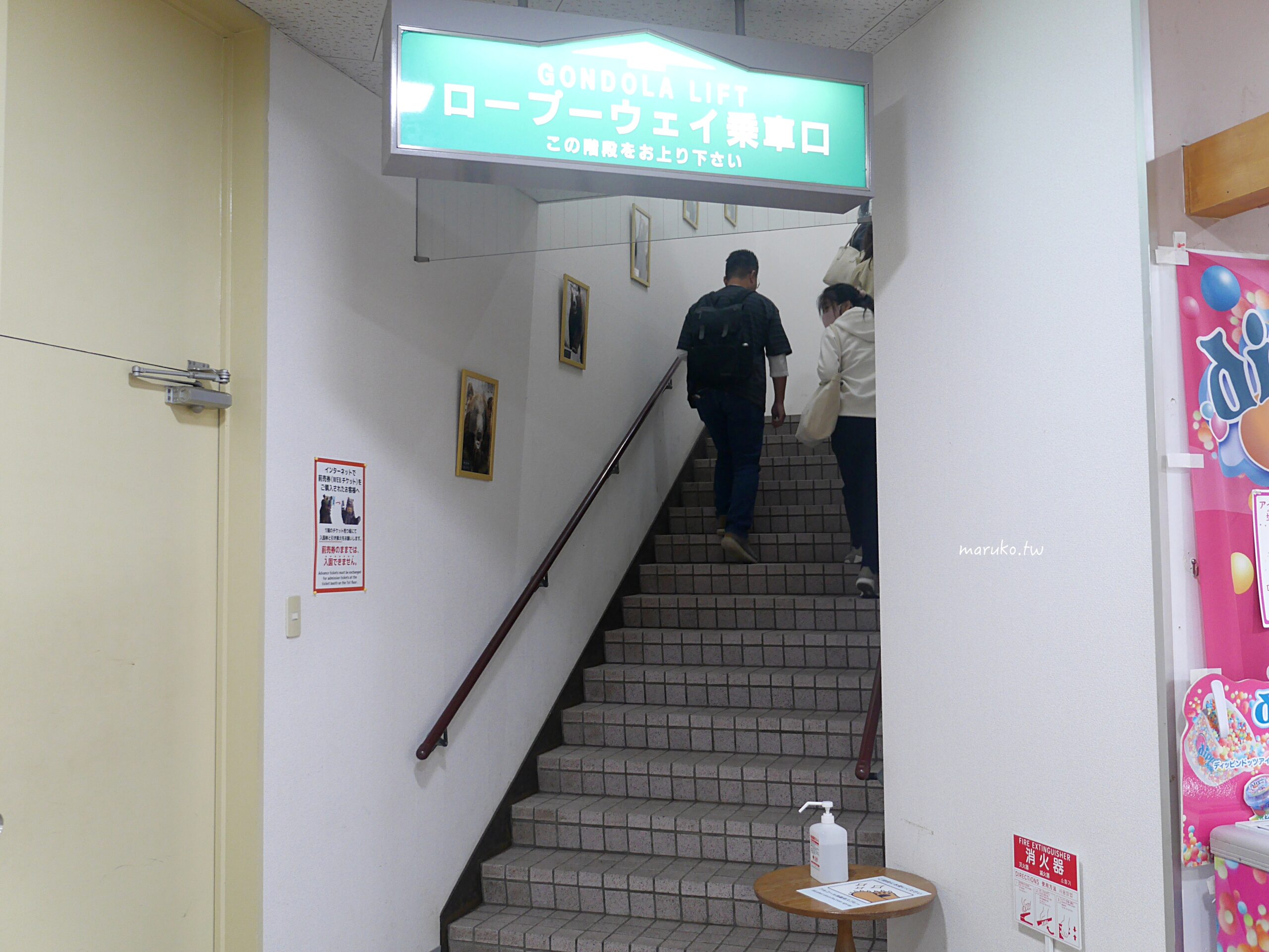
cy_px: 476
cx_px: 634
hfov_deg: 53.9
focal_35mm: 34
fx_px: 1247
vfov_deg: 41.8
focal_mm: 17
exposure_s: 1/60
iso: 800
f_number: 2.8
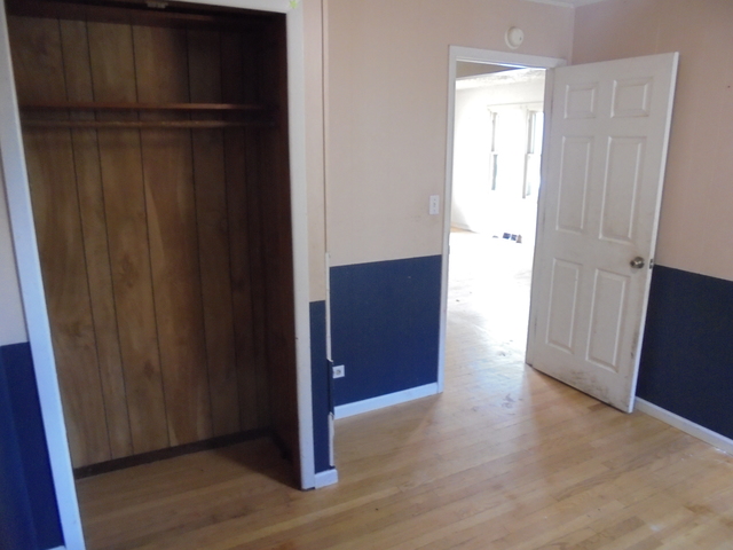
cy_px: 275
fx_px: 551
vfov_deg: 53.1
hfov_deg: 67.3
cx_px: 366
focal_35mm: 26
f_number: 3.5
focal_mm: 4.6
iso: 400
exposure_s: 1/15
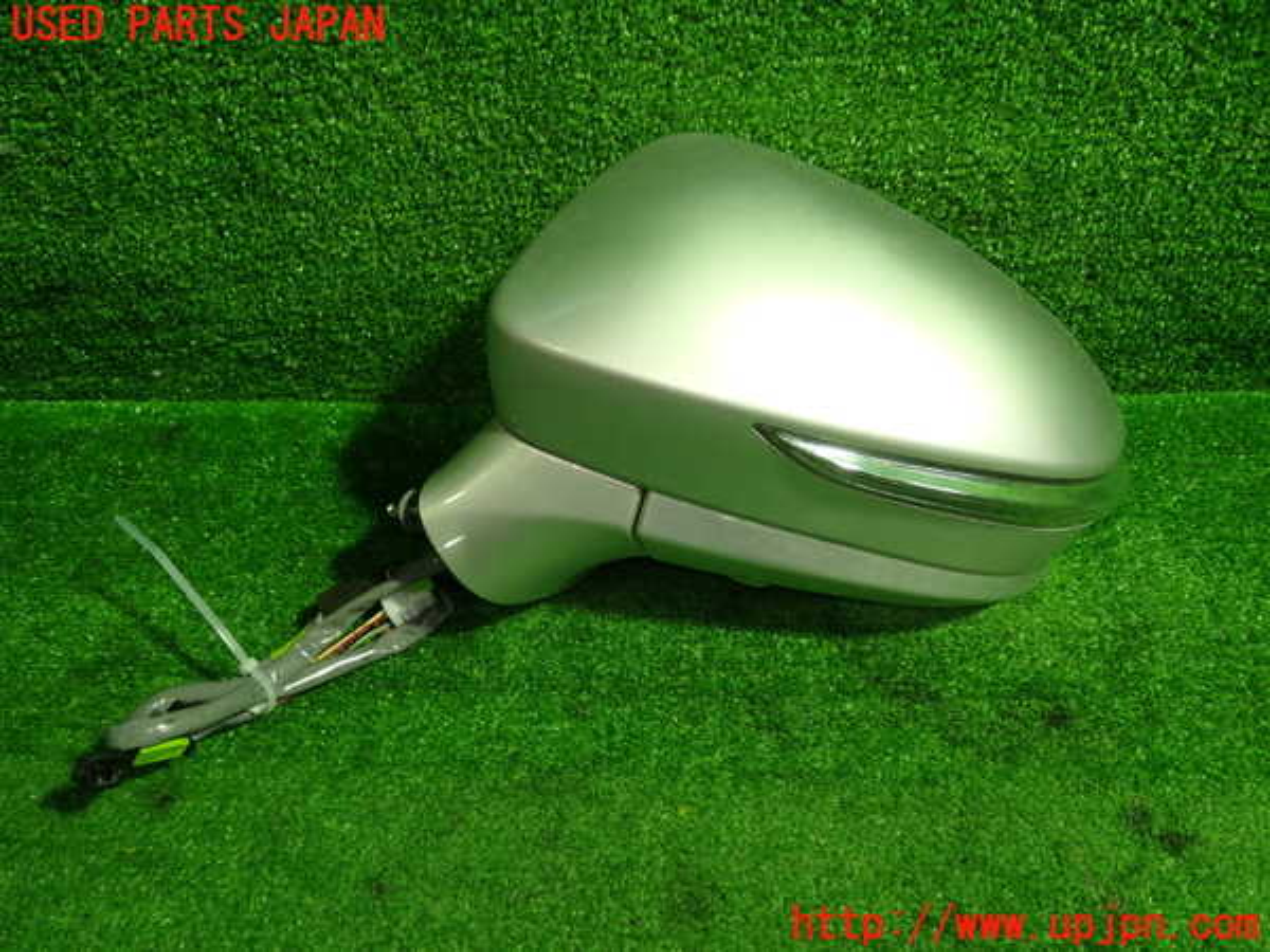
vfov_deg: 46.8
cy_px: 476
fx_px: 1101
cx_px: 635
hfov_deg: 60.0
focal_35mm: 30
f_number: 2.3
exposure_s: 1/40
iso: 200
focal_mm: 5.4
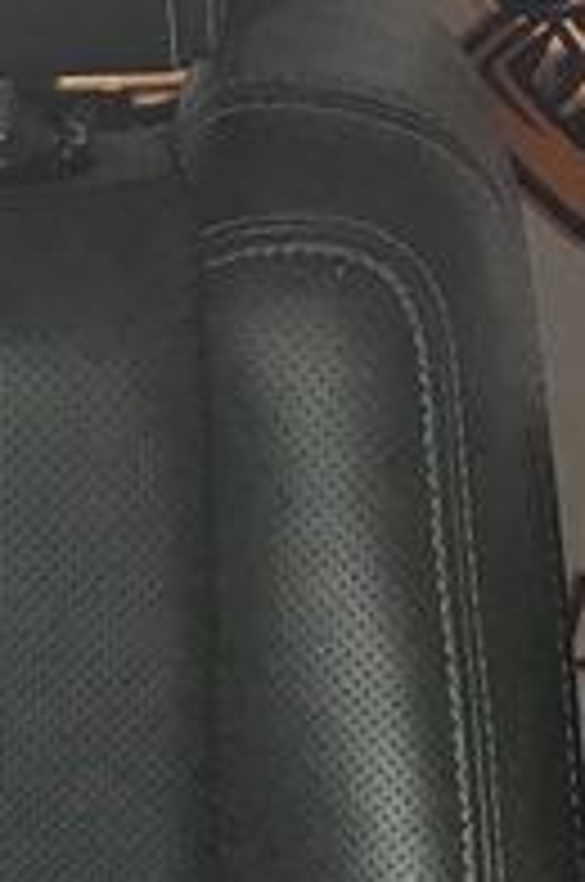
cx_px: -153
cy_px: 1656
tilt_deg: -39.7
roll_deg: +6.1
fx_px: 4525
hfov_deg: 7.3
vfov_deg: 10.4
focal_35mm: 185
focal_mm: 4.15
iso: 50
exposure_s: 1/33
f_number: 2.2
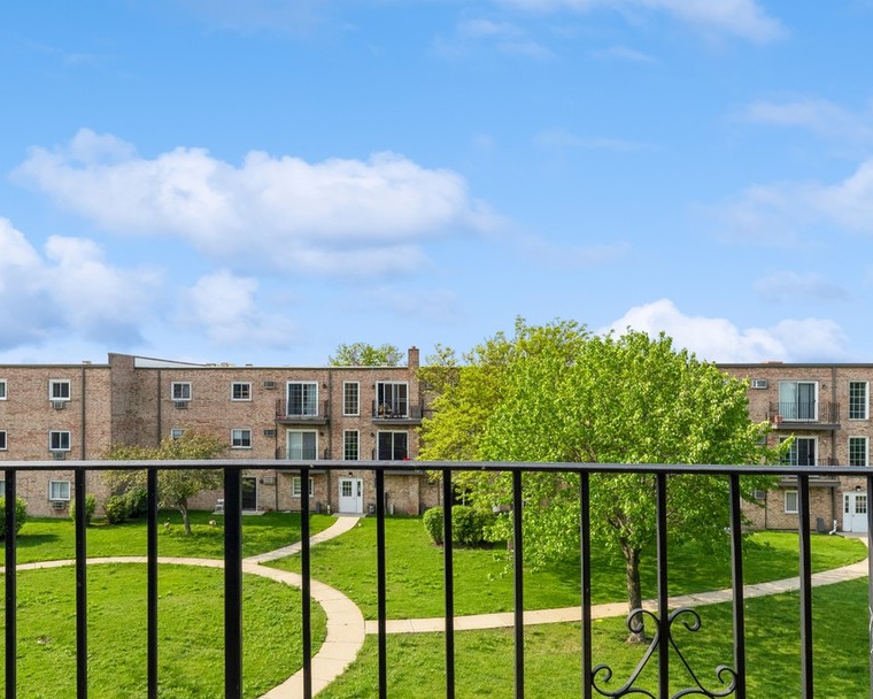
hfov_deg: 70.0
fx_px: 620
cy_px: 496
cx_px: 385
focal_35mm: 24
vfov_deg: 56.8
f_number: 9
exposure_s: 1/320
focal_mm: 12
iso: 200
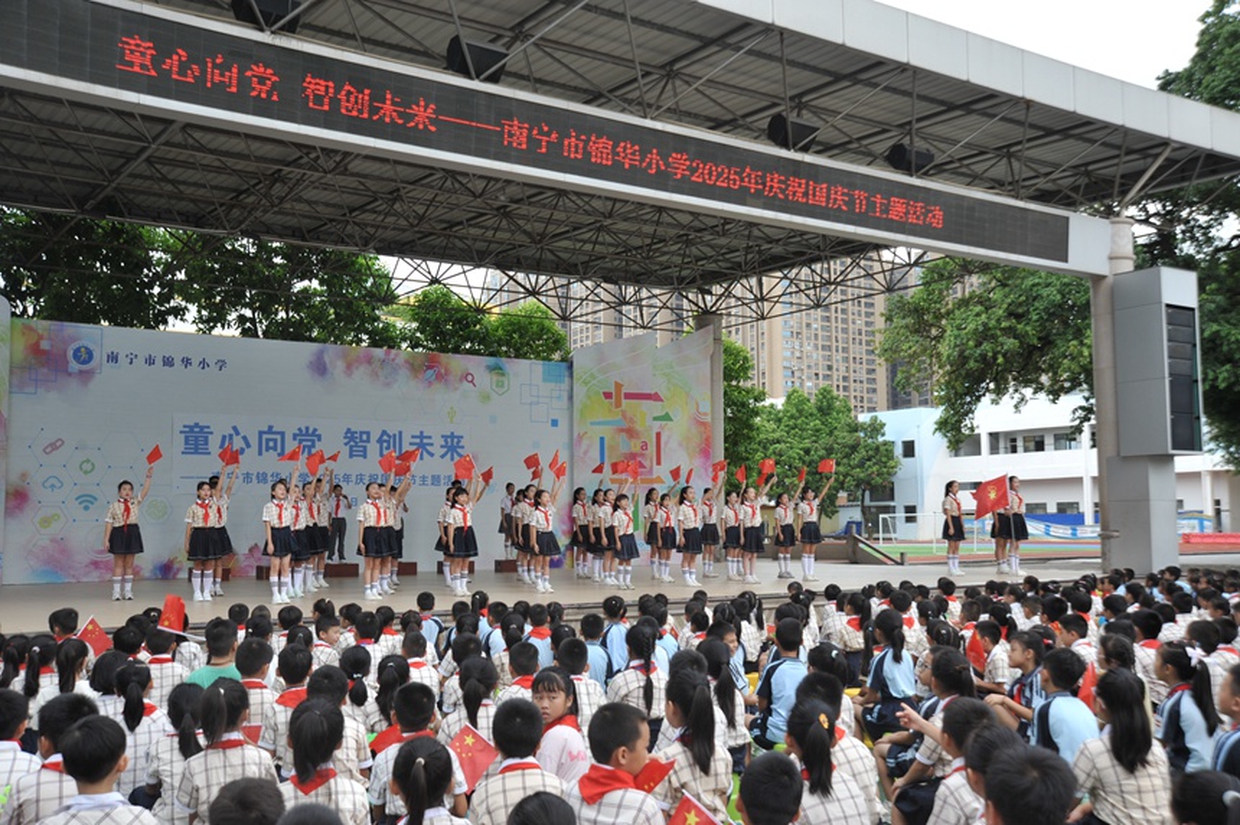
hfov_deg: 54.5
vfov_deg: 37.8
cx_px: 620
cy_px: 412
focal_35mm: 35
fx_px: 1205
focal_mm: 35
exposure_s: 1/320
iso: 640
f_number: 7.1
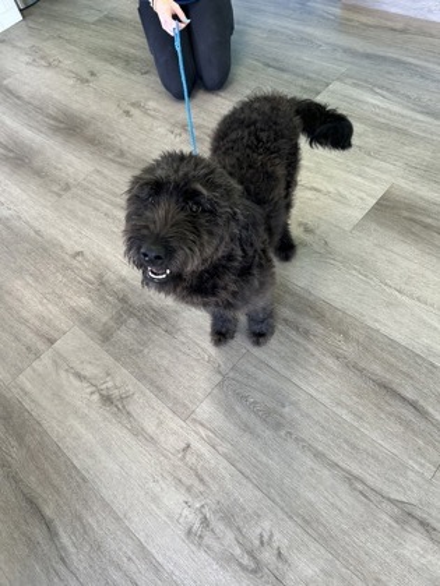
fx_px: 441
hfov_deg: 53.1
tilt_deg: -56.2
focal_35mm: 26
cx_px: 220
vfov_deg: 67.3
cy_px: 293
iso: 100
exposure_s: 1/120
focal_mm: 5.7
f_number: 1.5
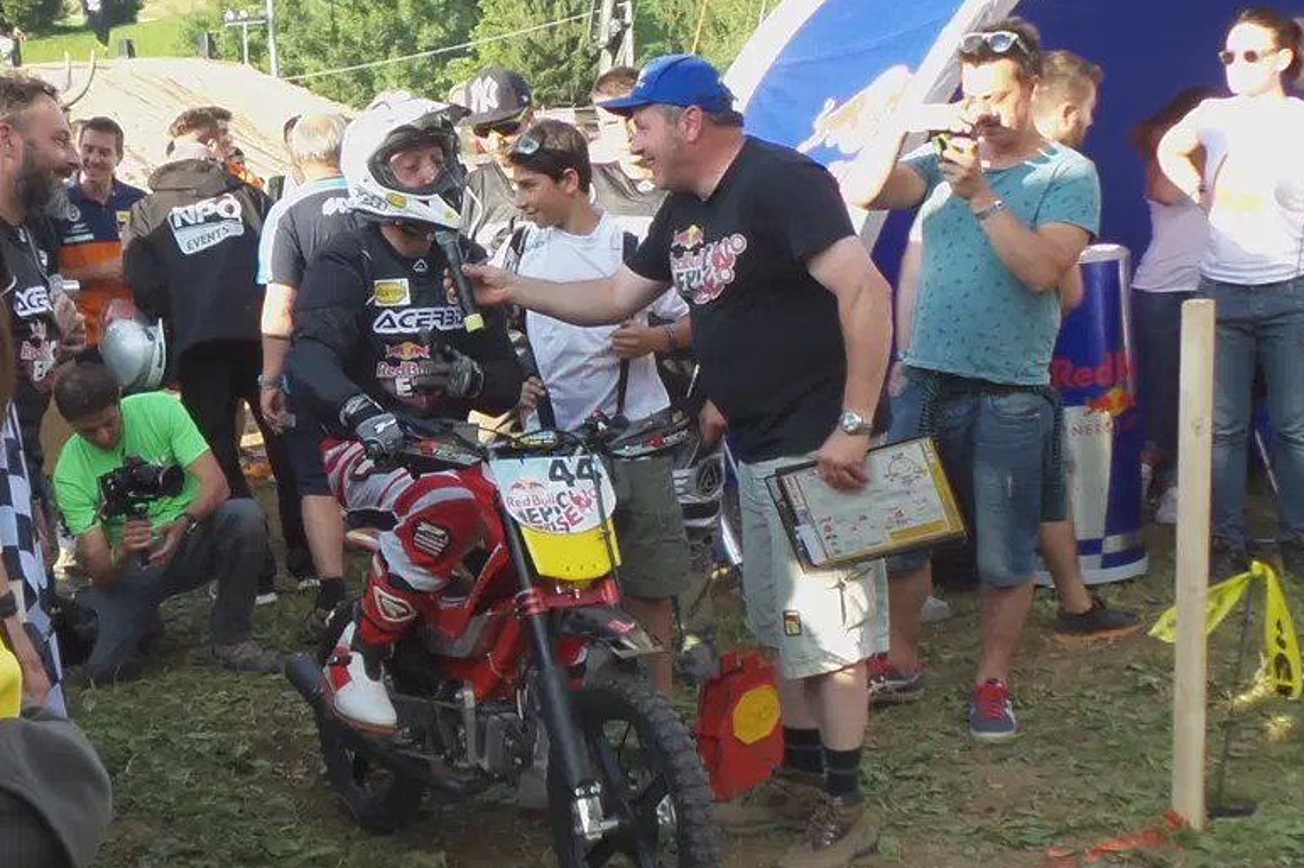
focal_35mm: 55
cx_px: 446
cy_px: 383
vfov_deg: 24.6
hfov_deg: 35.9
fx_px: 1991
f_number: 3
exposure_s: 1/80
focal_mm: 6.2
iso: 100
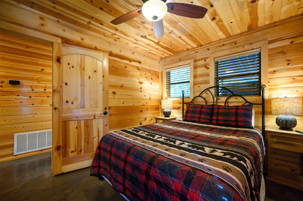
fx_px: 118
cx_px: 152
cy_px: 100
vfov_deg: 81.1
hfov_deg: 104.3
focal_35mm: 14
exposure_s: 1/25
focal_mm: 14
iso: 640
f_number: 5
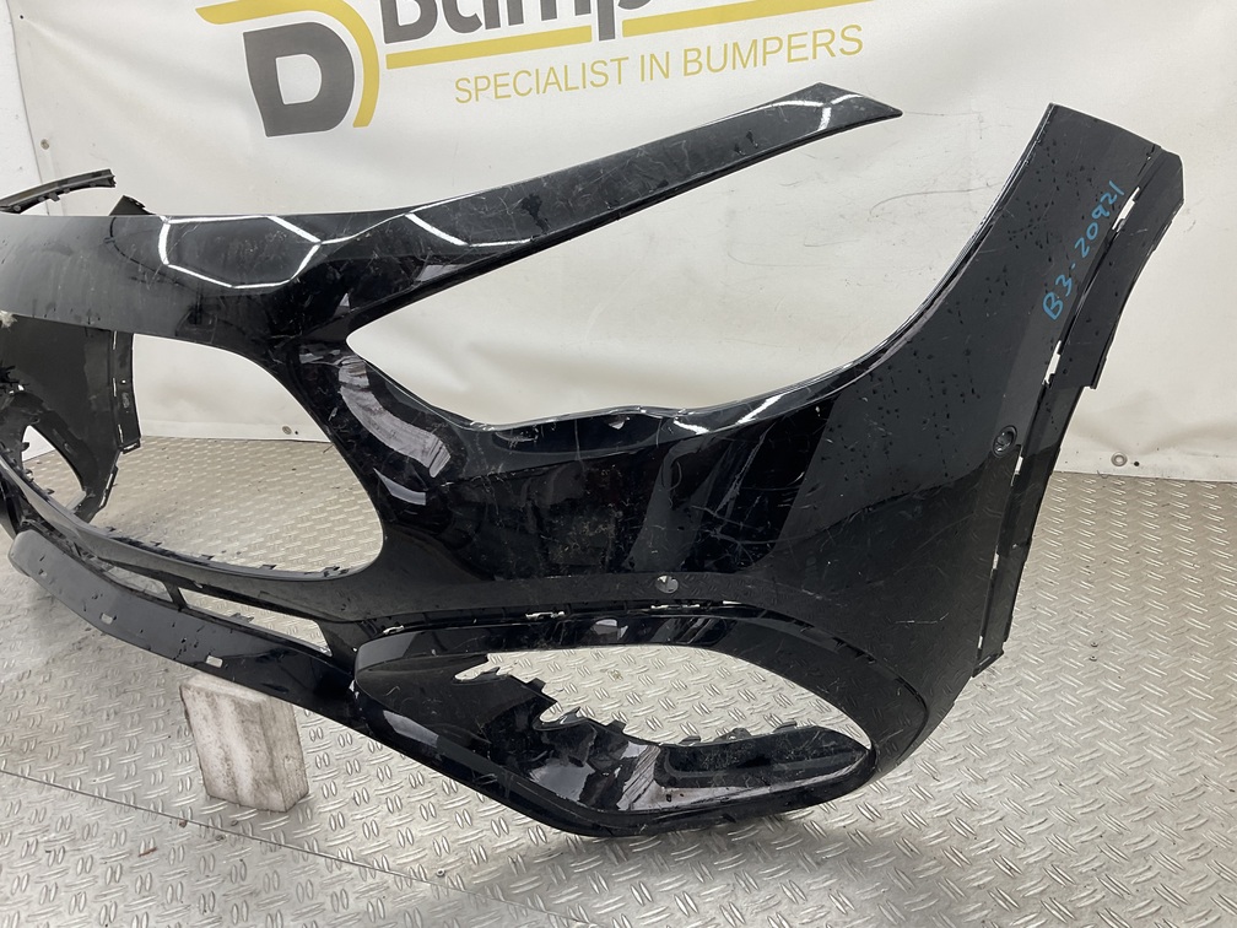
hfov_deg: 61.7
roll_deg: +5.0
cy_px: 464
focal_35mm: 29
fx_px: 1036
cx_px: 618
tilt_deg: -20.0
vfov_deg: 48.2
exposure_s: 1/100
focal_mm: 3
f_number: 1.8
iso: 32
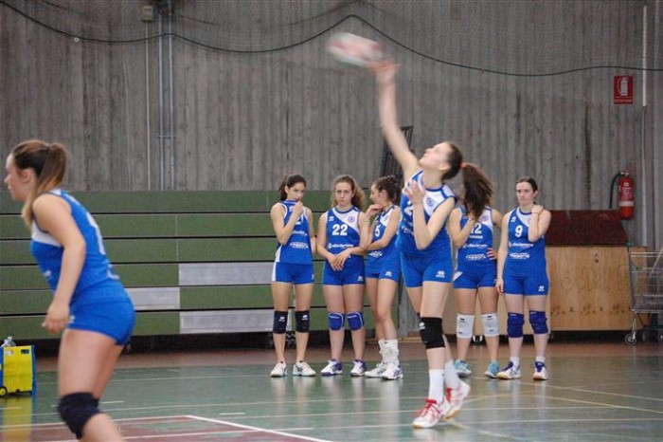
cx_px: 332
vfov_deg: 10.2
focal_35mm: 135
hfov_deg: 15.2
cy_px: 221
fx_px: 2485
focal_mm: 90
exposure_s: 1/80
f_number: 4.8
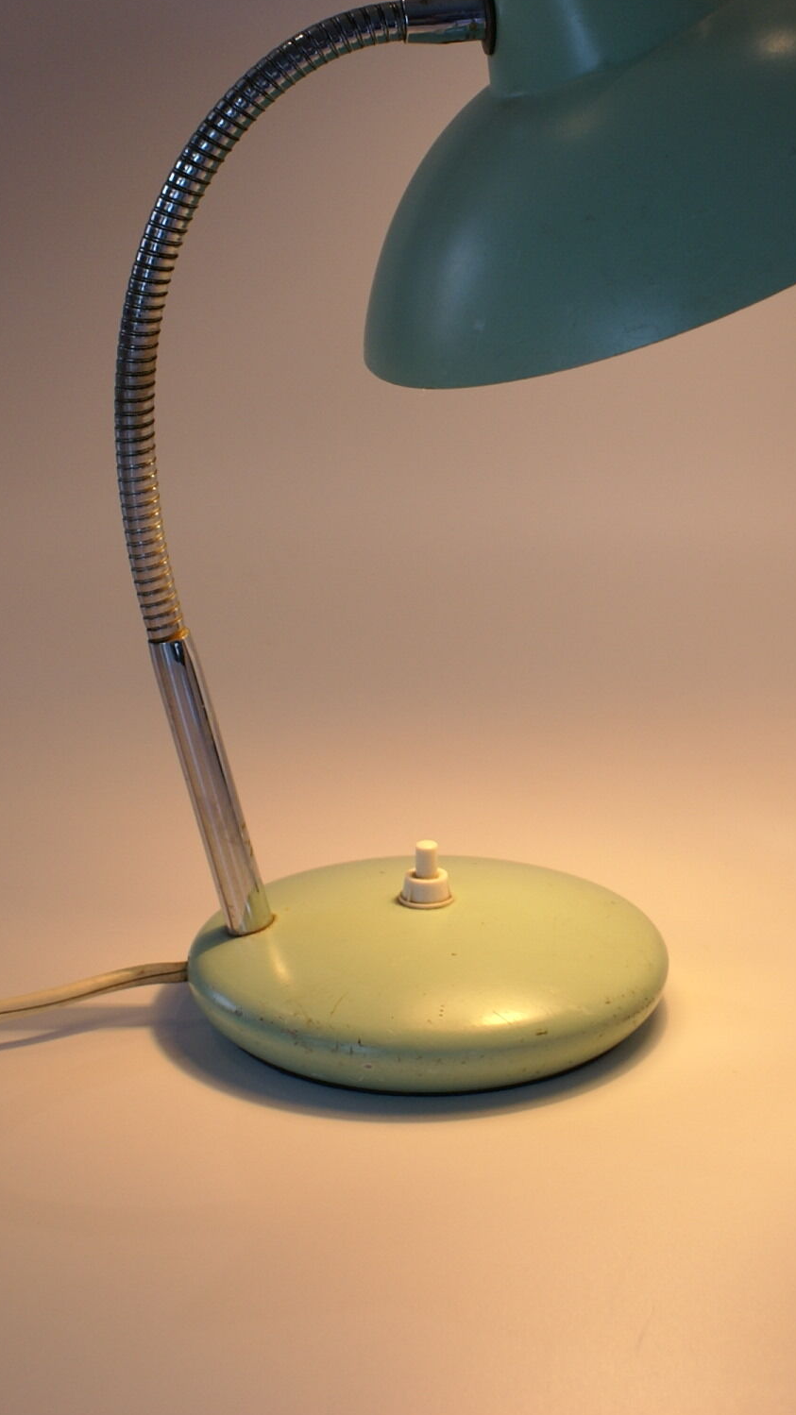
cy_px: 514
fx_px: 2965
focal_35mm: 79
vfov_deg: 26.7
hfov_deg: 15.3
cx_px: 469
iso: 200
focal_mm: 26
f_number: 4.5
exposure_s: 1/40
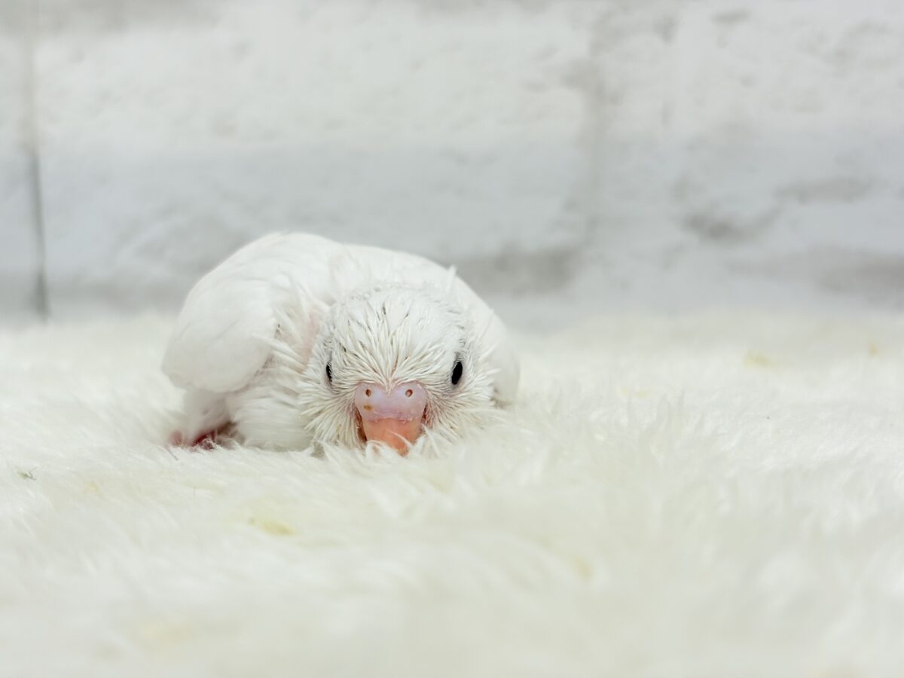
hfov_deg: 36.8
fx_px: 1358
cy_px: 339
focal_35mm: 52
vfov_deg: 28.0
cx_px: 452
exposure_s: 1/100
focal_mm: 5.96
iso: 40
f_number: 1.6
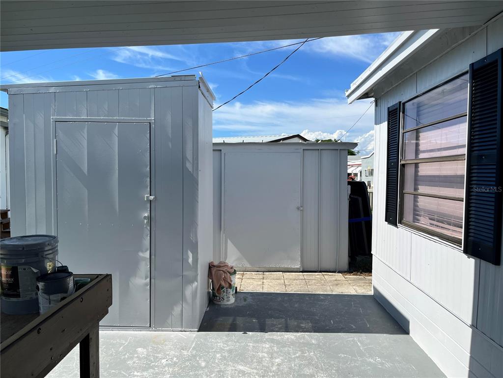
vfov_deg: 53.1
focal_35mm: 26
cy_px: 189
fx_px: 378
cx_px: 252
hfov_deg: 67.3
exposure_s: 1/4651
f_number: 1.6
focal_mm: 5.1
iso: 50
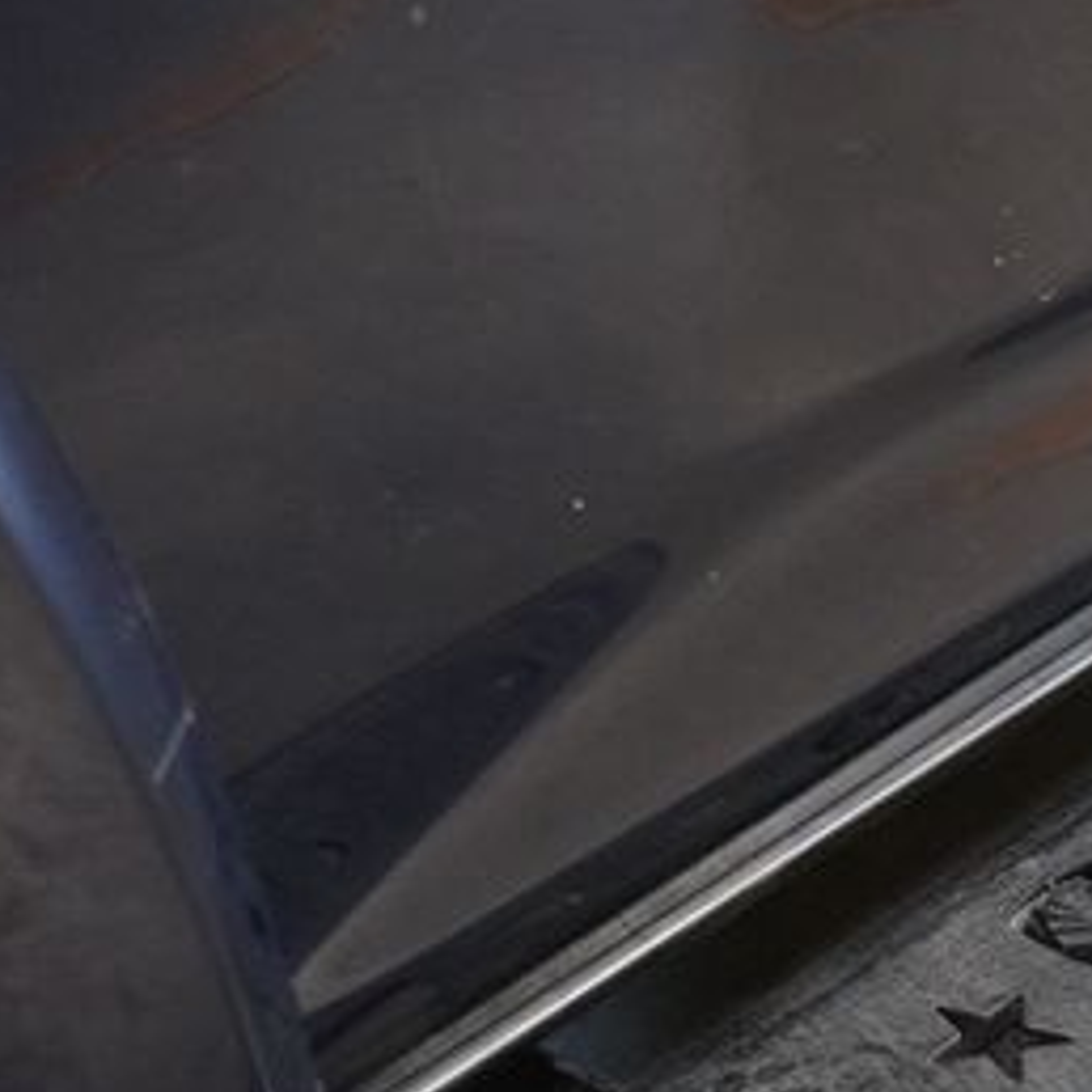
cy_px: 694
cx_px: 1333
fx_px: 3500
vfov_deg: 17.7
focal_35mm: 98
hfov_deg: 16.9
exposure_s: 1/30
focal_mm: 31
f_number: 5
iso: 6400
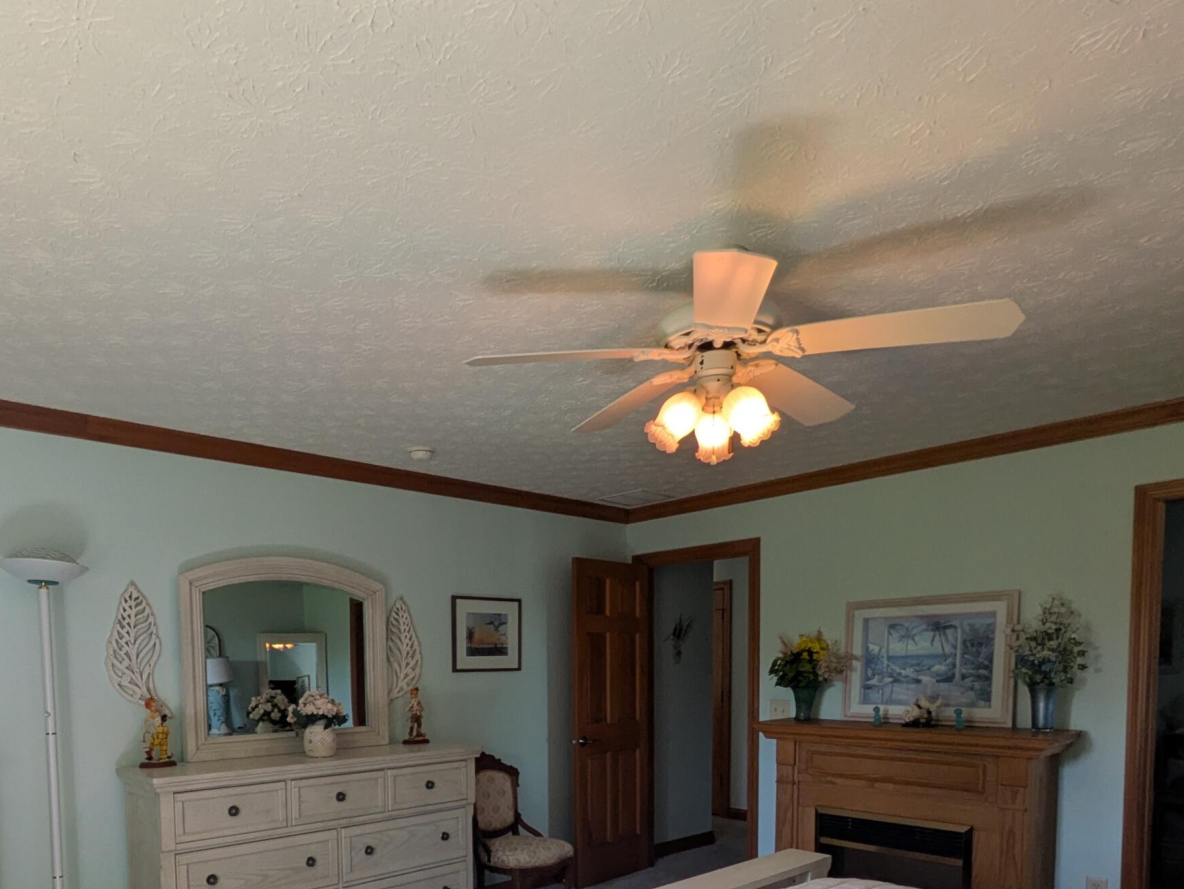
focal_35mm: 24
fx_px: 821
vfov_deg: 52.8
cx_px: 437
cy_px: 721
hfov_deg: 70.3
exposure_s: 1/120
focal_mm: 1.83
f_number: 2.2
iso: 96
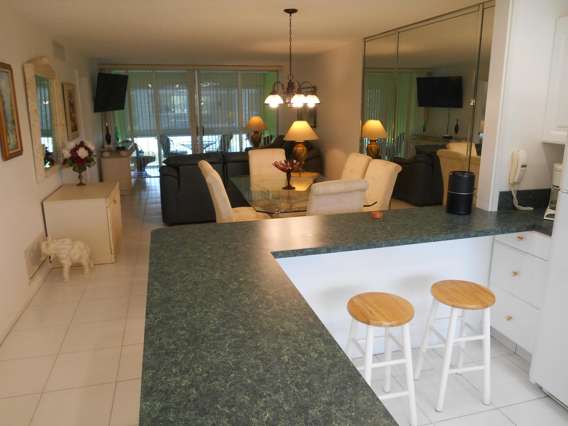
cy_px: 213
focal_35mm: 26
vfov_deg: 53.1
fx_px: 427
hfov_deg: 67.3
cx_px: 284
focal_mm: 4.7
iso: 140
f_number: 3.4
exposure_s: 1/30
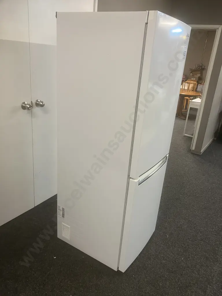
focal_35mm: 28
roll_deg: -4.9
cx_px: 111
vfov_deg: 63.4
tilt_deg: -19.6
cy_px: 148
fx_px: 239
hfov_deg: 49.7
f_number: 1.8
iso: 160
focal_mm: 3.99
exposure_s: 1/50
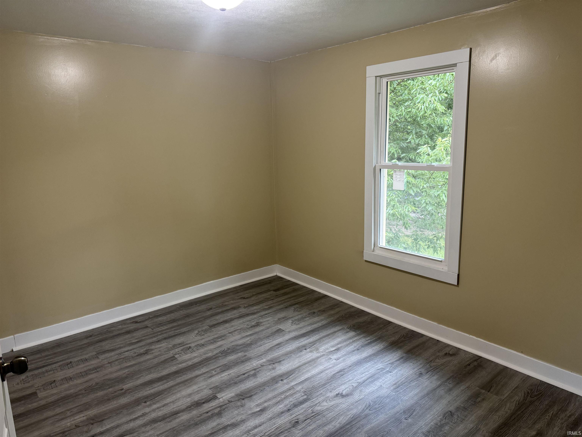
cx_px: 291
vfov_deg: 56.8
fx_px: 404
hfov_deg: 71.6
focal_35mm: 24
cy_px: 218
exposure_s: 1/60
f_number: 1.78
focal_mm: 6.76
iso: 200
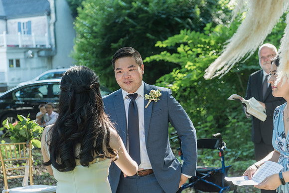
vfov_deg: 19.5
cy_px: 96
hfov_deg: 28.8
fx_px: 562
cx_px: 144
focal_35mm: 70
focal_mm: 70
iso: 1000
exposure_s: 1/500
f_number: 4
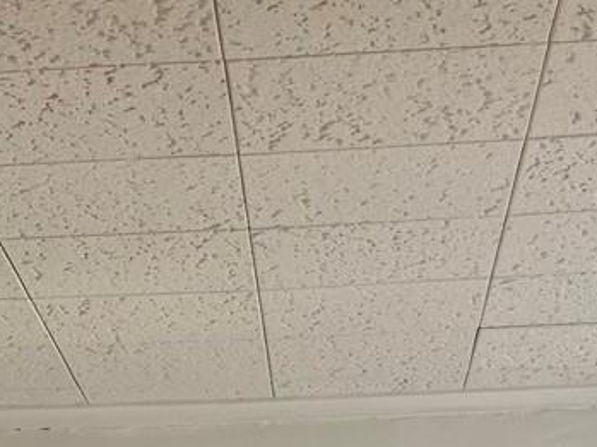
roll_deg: +0.9
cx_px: 103
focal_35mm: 141
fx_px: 2429
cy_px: 1041
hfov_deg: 13.9
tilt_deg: -3.7
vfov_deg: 9.4
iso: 100
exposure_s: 1/344
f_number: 1.78
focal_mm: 6.76
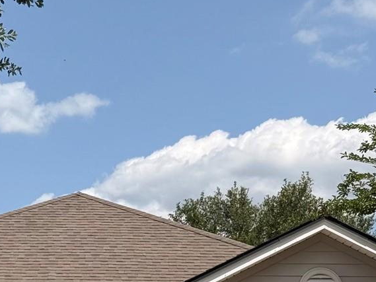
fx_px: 1467
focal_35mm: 135
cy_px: 262
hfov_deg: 14.5
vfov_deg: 10.9
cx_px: 77
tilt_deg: +8.0
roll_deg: -1.0
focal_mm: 6.76
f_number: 1.78
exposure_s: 1/7874
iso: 80
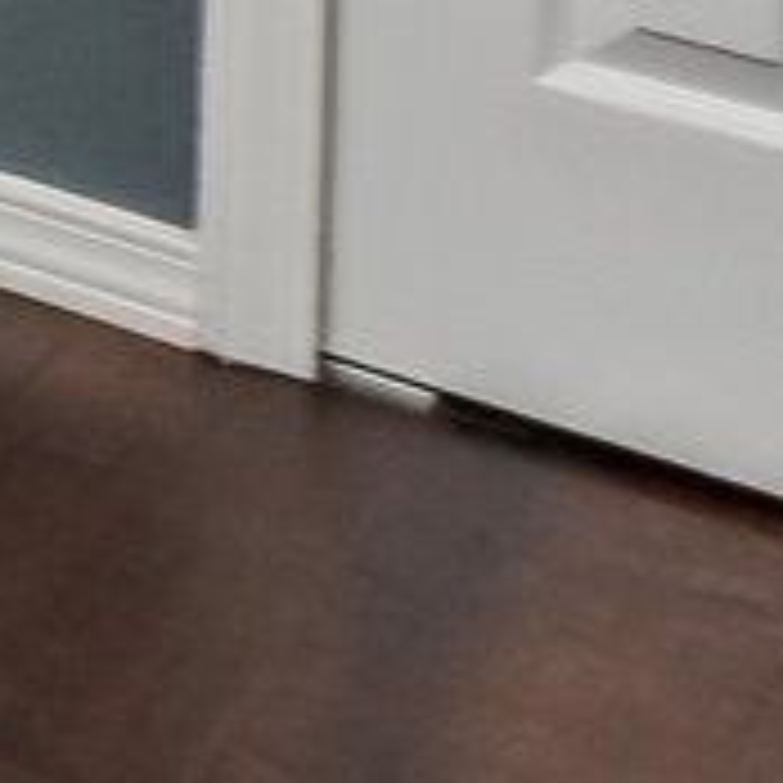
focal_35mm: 150
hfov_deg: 7.1
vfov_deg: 9.0
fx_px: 3839
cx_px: -2718
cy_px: -1681
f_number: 8
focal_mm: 10
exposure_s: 1/2.5
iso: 400
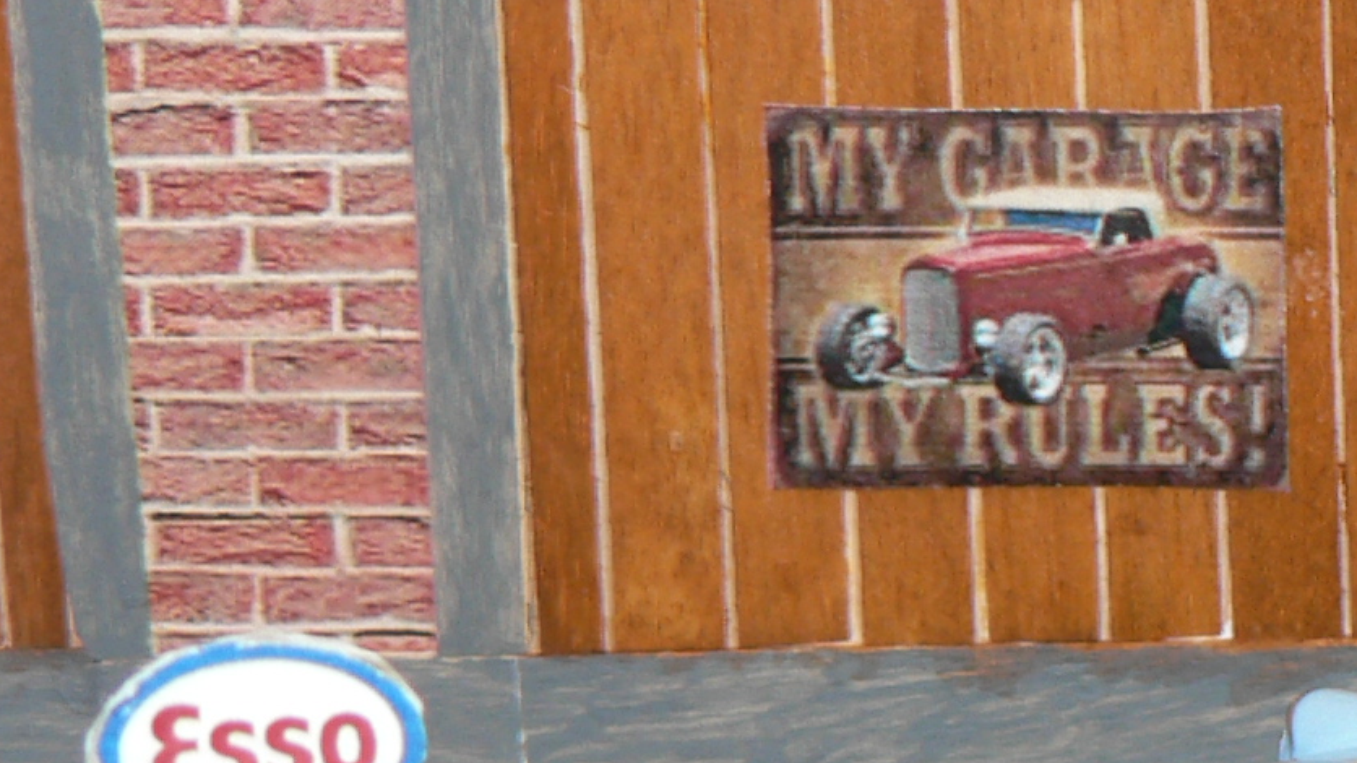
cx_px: 1587
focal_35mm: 257
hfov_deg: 8.3
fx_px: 9246
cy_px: 727
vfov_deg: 4.7
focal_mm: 12.9
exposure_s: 1/60
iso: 80
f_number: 3.2
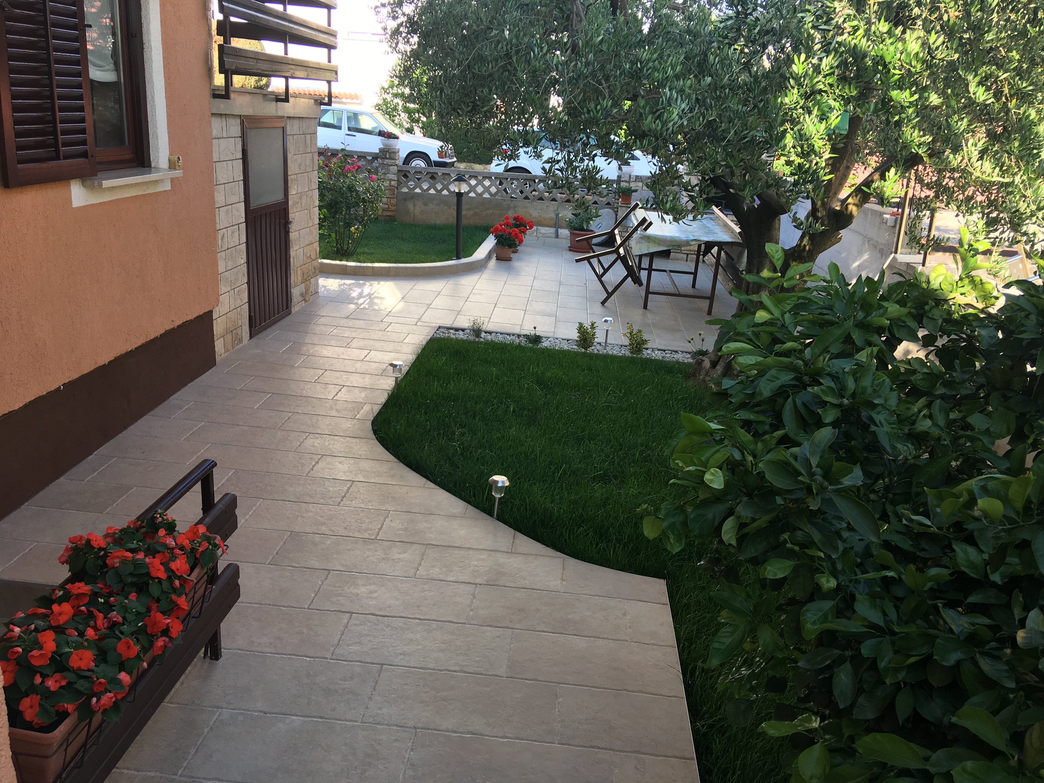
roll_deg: -5.3
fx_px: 875
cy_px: 392
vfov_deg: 48.2
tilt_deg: -18.2
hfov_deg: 61.7
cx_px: 522
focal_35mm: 29
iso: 25
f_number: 2.2
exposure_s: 1/196
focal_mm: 4.15
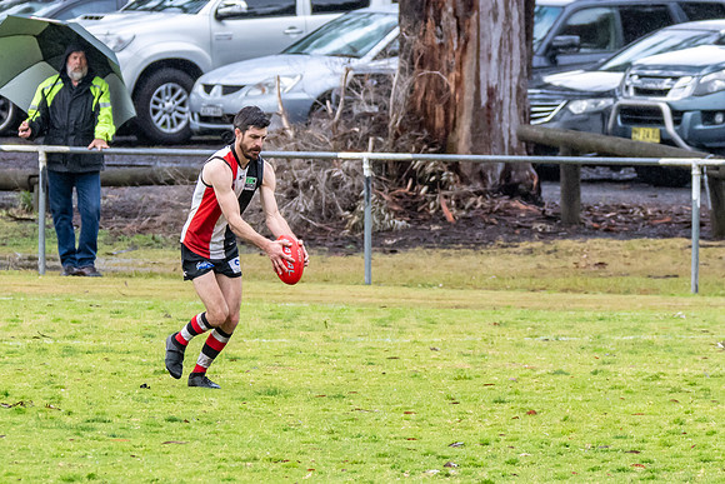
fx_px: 13997
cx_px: 230
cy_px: 328
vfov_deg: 2.0
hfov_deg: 3.0
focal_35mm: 695
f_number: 7.1
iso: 1250
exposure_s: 1/2000
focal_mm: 260
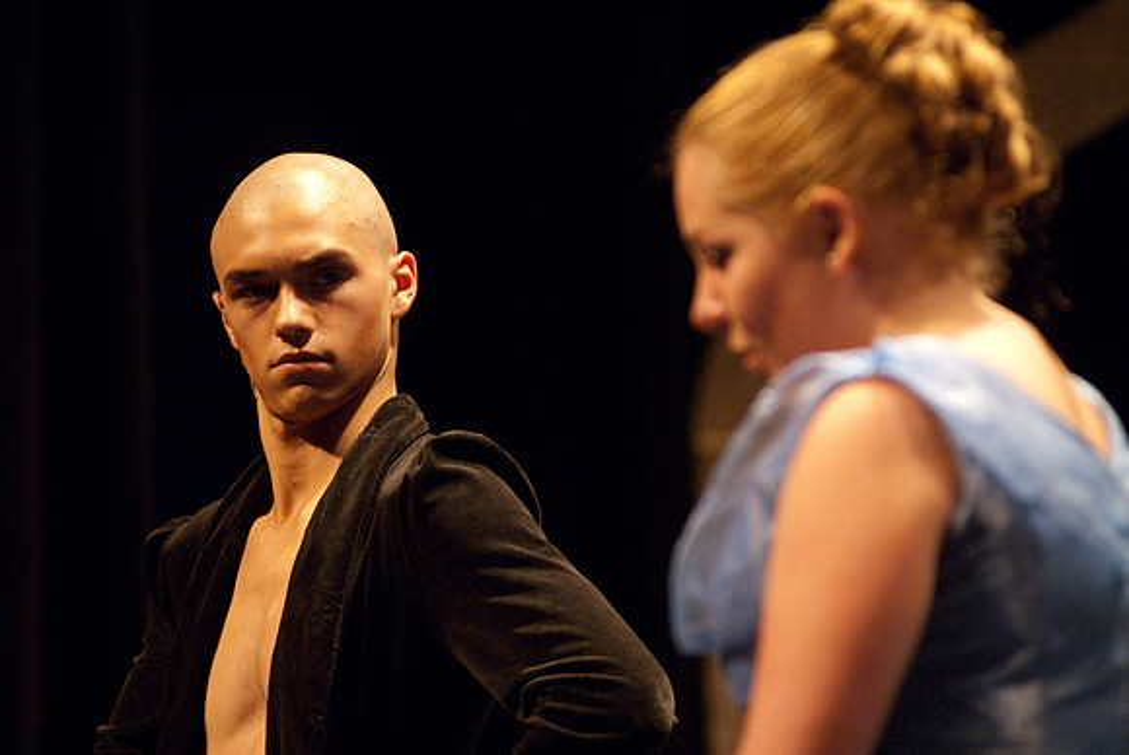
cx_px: 564
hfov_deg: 6.9
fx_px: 9418
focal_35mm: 300
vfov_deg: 4.6
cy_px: 378
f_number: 2.8
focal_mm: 200
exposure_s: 1/160
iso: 1250
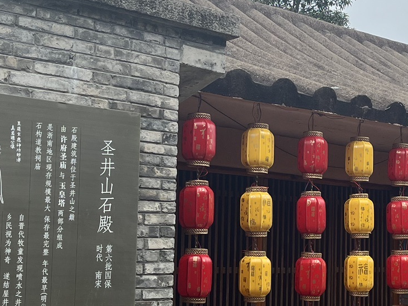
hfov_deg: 26.7
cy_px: 184
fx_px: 837
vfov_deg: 20.7
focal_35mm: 71
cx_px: 347
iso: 50
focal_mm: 5.1
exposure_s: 1/297
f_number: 1.6
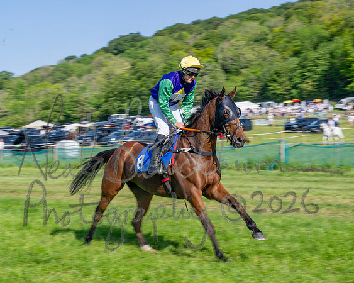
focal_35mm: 79
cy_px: 142
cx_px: 141
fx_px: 826
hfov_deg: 24.1
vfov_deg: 19.4
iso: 100
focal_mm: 70
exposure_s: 1/160
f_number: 16
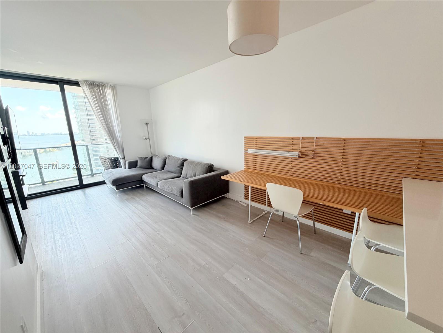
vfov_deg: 85.7
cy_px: 166
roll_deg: +2.0
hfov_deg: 102.1
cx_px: 222
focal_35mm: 14
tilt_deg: -11.8
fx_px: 179
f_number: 2.2
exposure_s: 1/121
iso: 100
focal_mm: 2.22
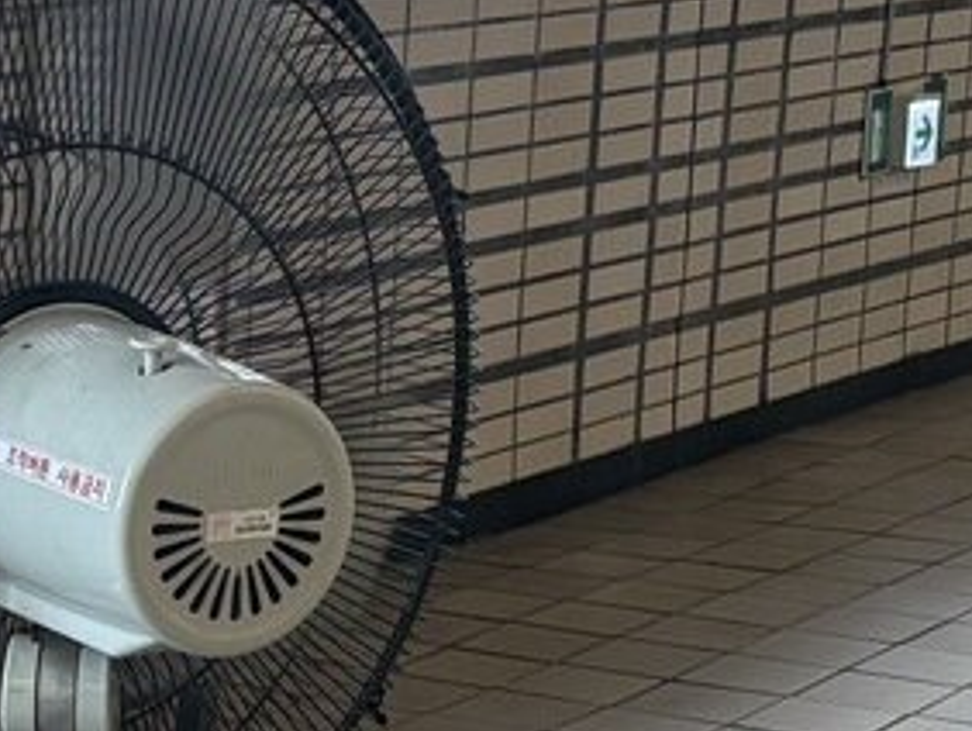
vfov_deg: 11.4
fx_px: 3625
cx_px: 52
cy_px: 669
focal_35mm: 129
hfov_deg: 15.1
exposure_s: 1/240
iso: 125
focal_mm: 5.96
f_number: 1.6
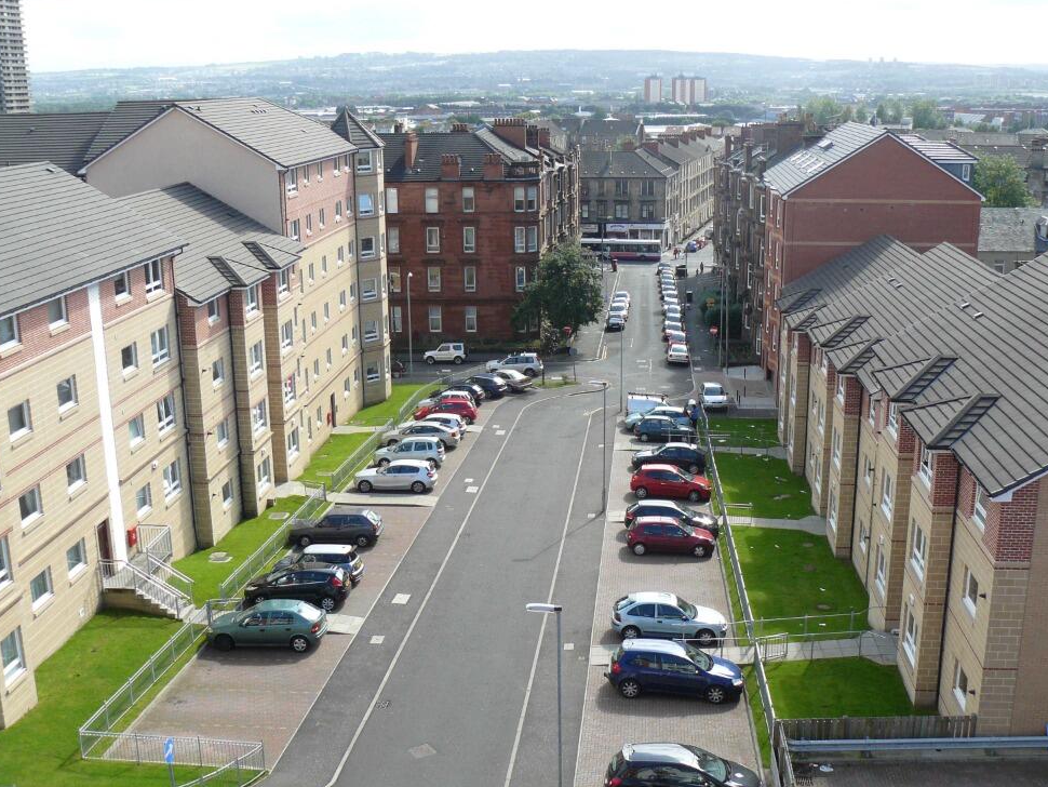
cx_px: 540
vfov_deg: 37.7
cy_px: 373
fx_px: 1151
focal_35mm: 38
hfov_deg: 49.0
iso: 100
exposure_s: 1/250
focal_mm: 6
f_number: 4.5
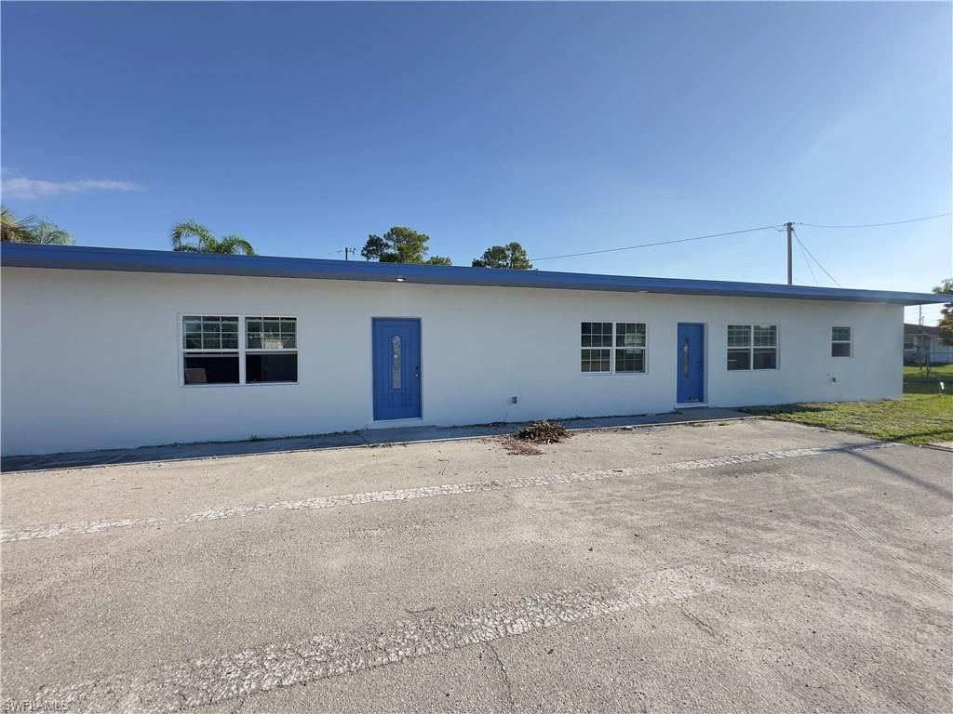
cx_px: 476
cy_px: 357
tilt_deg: -1.2
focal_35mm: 14
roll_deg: +0.6
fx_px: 385
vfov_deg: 85.7
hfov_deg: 102.1
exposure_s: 1/875
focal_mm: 2.22
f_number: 2.2
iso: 40
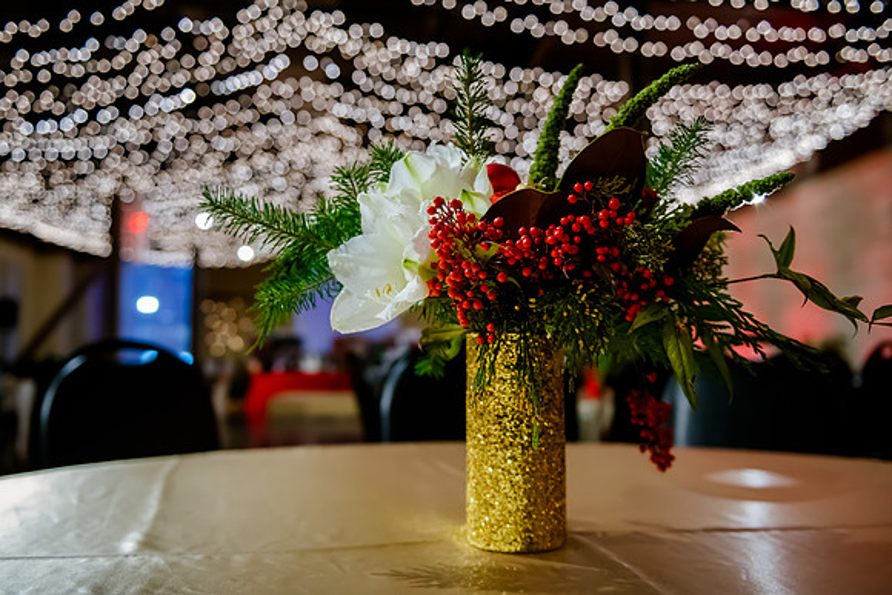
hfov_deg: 57.3
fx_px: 816
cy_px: 297
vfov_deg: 40.1
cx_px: 430
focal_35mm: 33
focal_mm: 31
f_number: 2.8
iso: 3200
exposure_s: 1/100
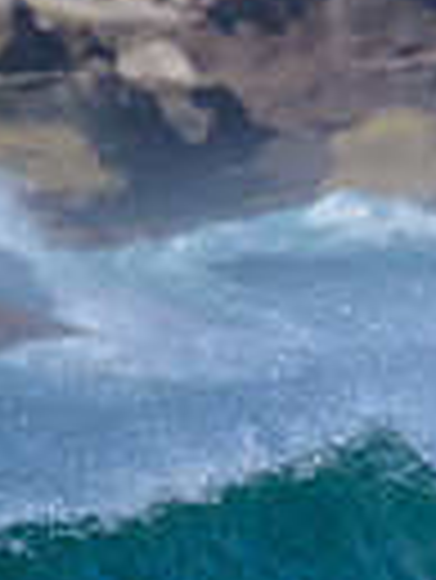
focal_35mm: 3466
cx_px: 1115
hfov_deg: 0.4
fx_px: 58111
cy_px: 654
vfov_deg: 0.6
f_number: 11
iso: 1000
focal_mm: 800
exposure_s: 1/2000
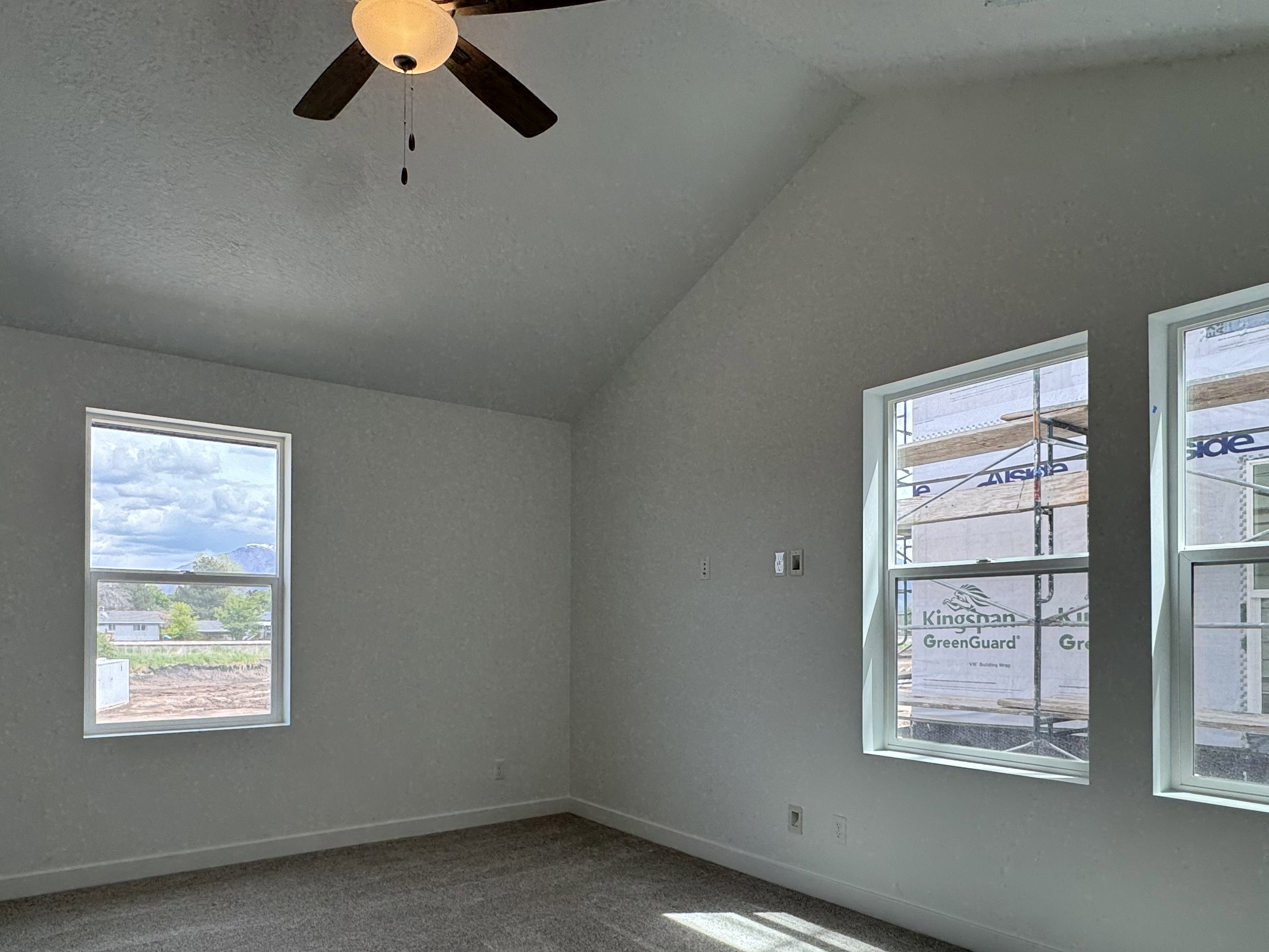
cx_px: 613
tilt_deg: +0.6
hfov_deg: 73.9
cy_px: 618
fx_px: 843
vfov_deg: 57.8
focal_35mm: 23
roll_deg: -0.1
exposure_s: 1/229
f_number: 2.2
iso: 40
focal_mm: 2.22
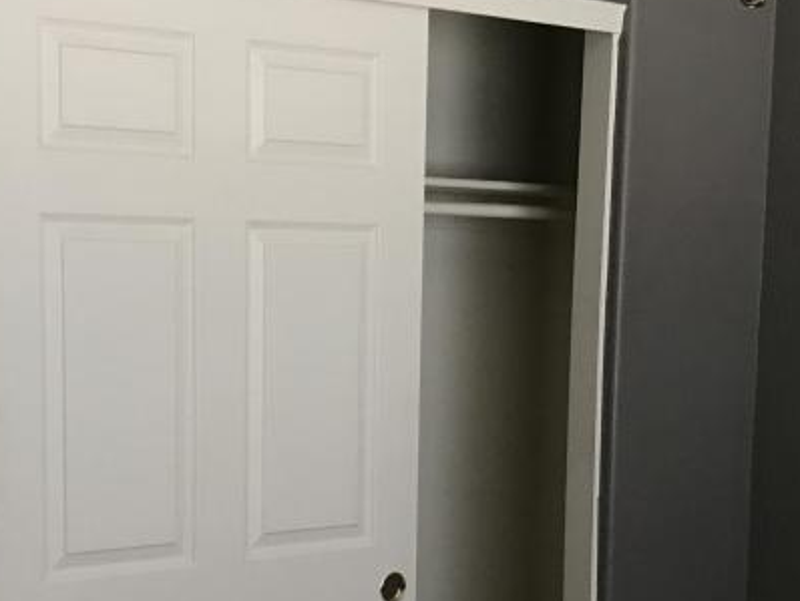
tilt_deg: -7.4
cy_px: 484
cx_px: 358
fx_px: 1665
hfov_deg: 27.0
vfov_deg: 20.2
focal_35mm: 72
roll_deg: -0.7
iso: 50
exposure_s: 1/15
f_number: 1.8
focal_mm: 3.99
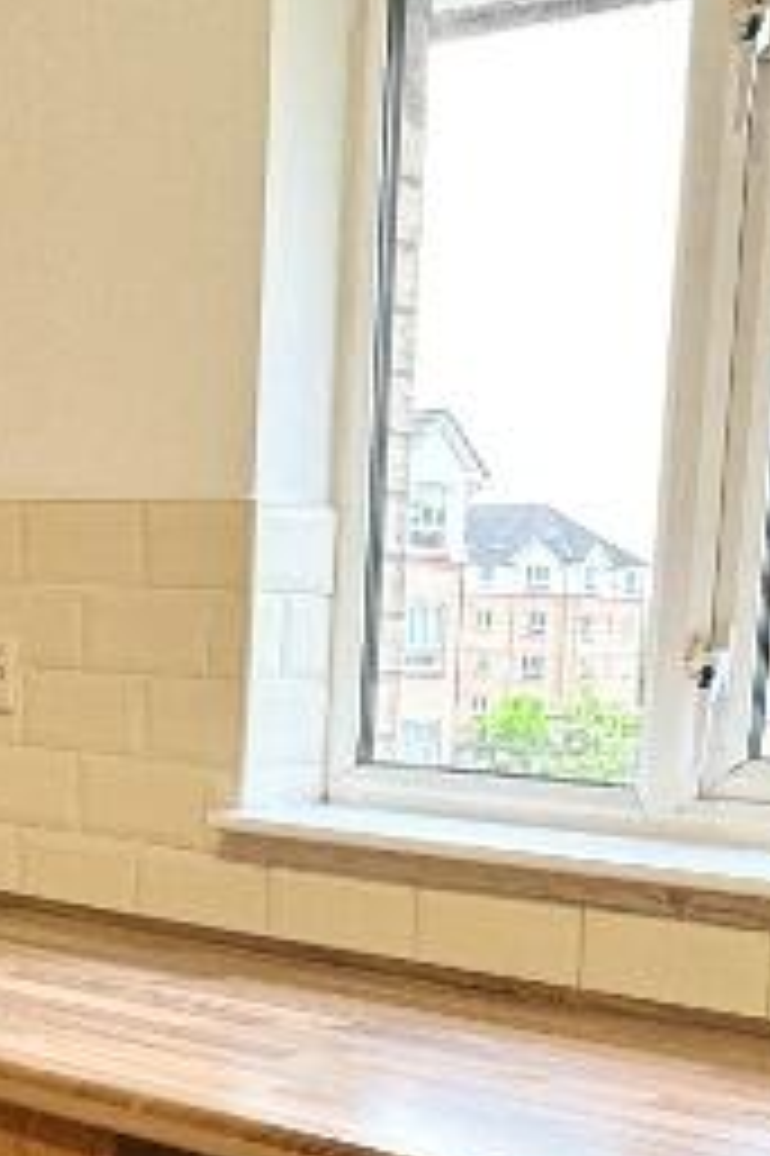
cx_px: 261
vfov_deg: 33.5
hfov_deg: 23.3
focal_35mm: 58
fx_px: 1863
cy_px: 931
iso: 100
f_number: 2.2
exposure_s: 1/100
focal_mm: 2.22
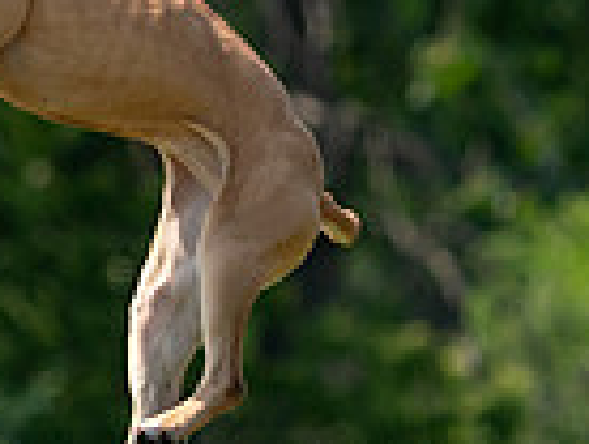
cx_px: 121
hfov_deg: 1.5
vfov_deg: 1.1
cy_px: -168
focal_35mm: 1322
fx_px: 22533
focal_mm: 315
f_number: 6.3
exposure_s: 1/4000
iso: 1250
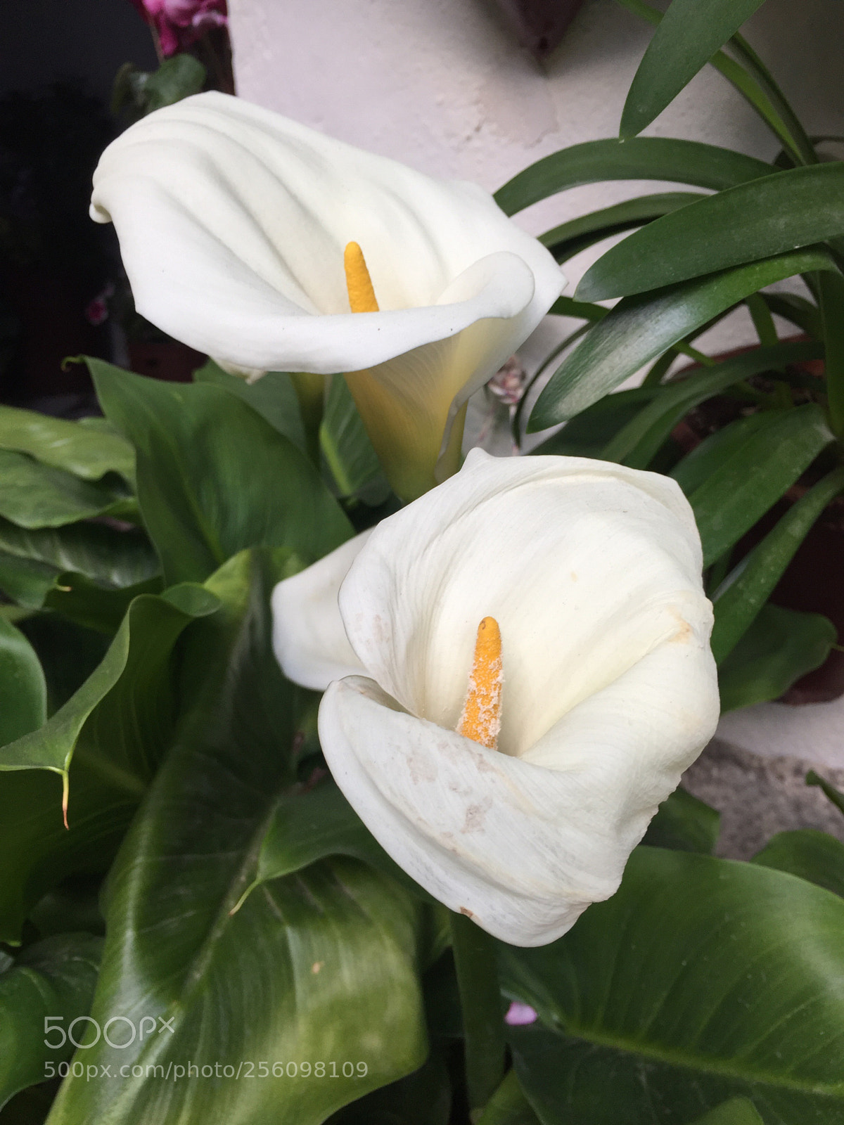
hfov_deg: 48.2
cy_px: 562
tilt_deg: -32.0
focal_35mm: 29
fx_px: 943
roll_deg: -1.4
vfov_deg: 61.7
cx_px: 422
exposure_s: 1/50
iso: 32
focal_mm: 4.15
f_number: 2.2
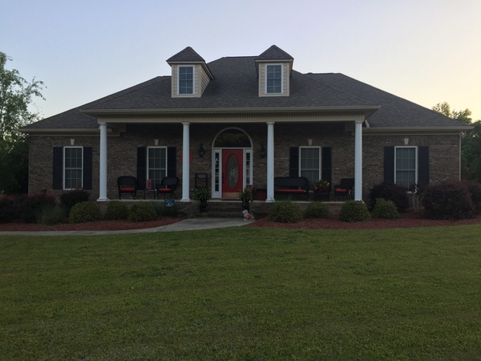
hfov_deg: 61.7
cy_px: 180
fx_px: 403
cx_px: 240
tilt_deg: -0.3
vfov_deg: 48.2
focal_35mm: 29
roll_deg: -1.2
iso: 32
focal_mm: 4.15
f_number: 2.2
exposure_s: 1/258
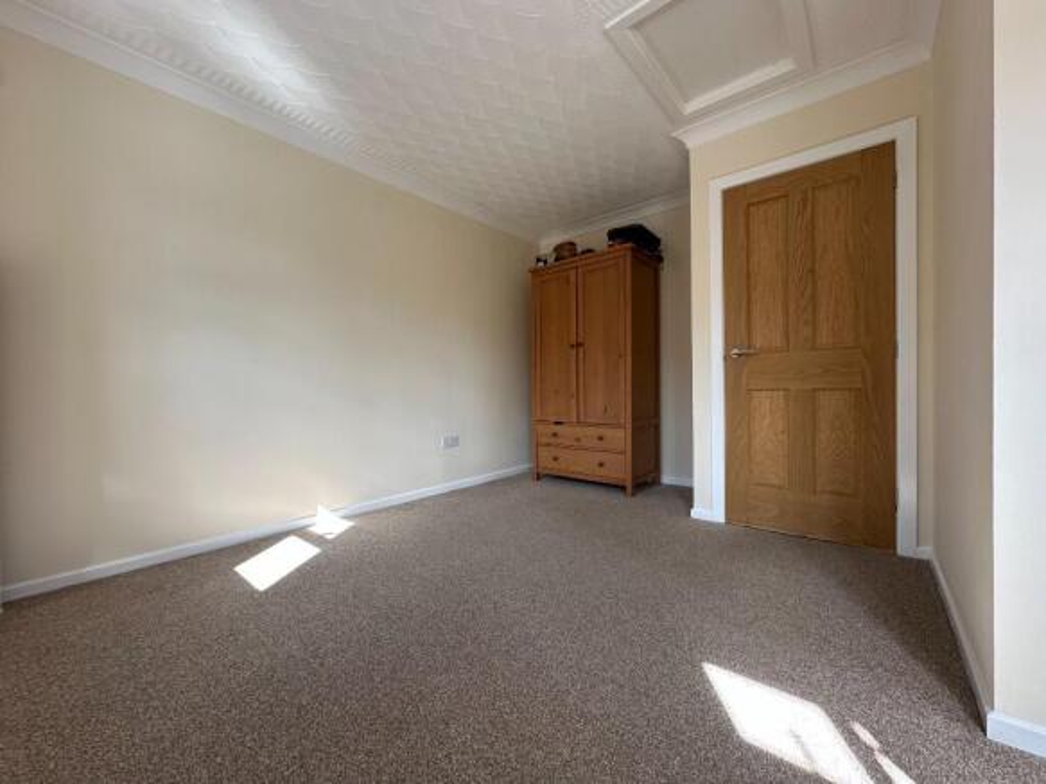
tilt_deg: -1.0
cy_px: 392
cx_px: 523
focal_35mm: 14
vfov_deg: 85.7
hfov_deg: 102.1
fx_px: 423
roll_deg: +0.3
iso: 64
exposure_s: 1/99
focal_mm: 2.22
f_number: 2.2
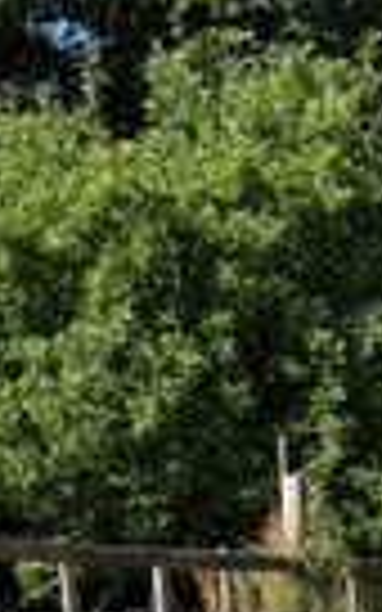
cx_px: 346
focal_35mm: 120
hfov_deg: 10.9
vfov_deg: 15.9
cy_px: 927
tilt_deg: -12.3
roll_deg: +2.0
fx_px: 1999
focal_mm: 6.76
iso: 80
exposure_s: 1/2445
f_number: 1.78
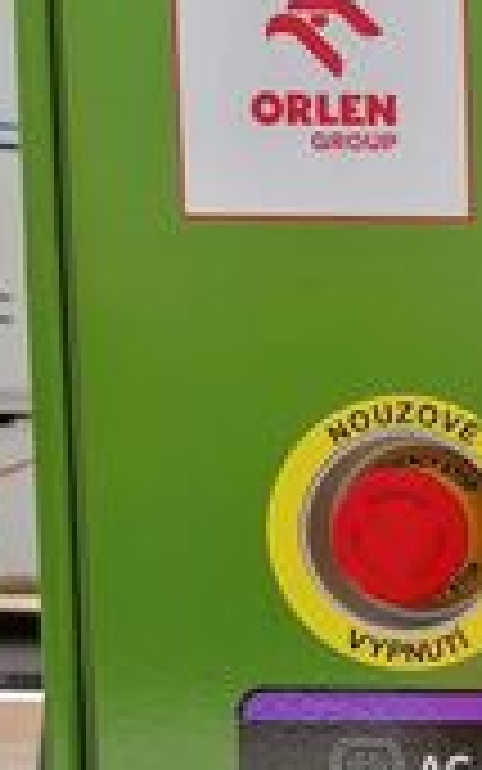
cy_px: 608
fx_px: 2163
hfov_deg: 11.6
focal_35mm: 103
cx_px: 928
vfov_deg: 20.0
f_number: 1.8
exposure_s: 1/1610
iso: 50
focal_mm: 5.3
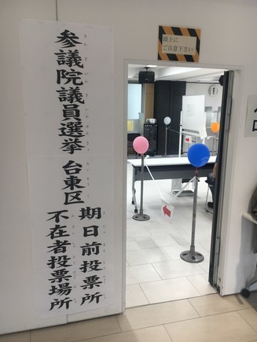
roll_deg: -1.1
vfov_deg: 59.9
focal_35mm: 30
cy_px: 172
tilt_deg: -12.0
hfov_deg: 46.9
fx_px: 297
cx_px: 131
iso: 32
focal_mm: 4.15
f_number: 2.2
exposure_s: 1/60
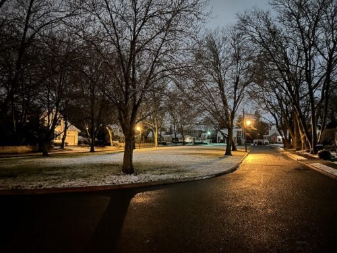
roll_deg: +0.8
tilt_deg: +4.1
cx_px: 168
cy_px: 126
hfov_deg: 67.3
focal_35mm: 26
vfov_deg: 53.1
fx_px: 253
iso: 1600
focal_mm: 5.7
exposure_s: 1/5
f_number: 1.5
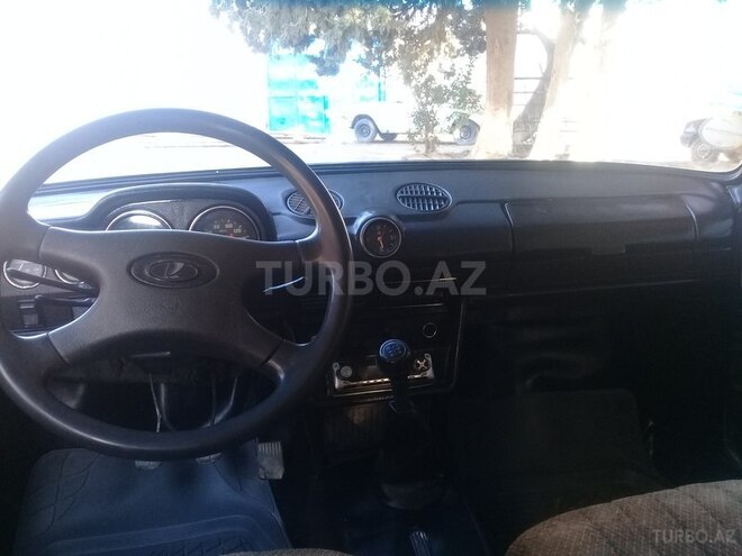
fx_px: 664
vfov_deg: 45.4
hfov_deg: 58.4
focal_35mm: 31
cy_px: 278
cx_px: 371
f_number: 2.2
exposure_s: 1/33
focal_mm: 3.3
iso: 80
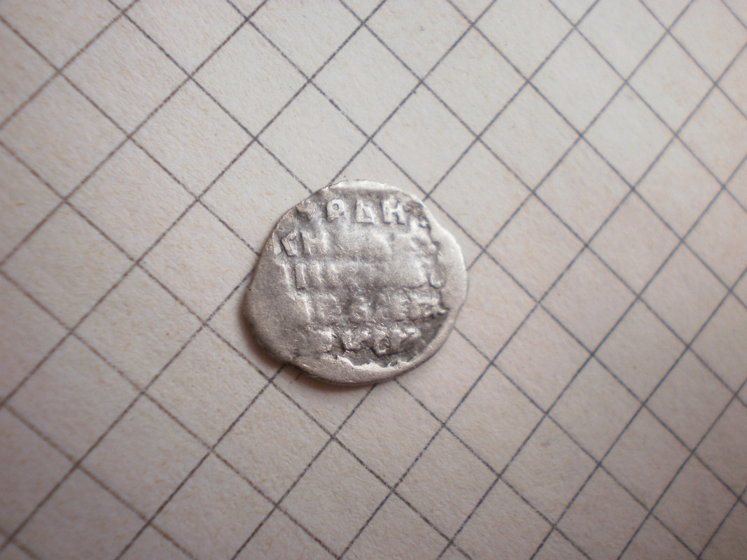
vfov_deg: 34.3
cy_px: 280
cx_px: 374
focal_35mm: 42
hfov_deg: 44.8
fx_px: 906
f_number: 3.5
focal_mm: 7.4
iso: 100
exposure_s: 1/80
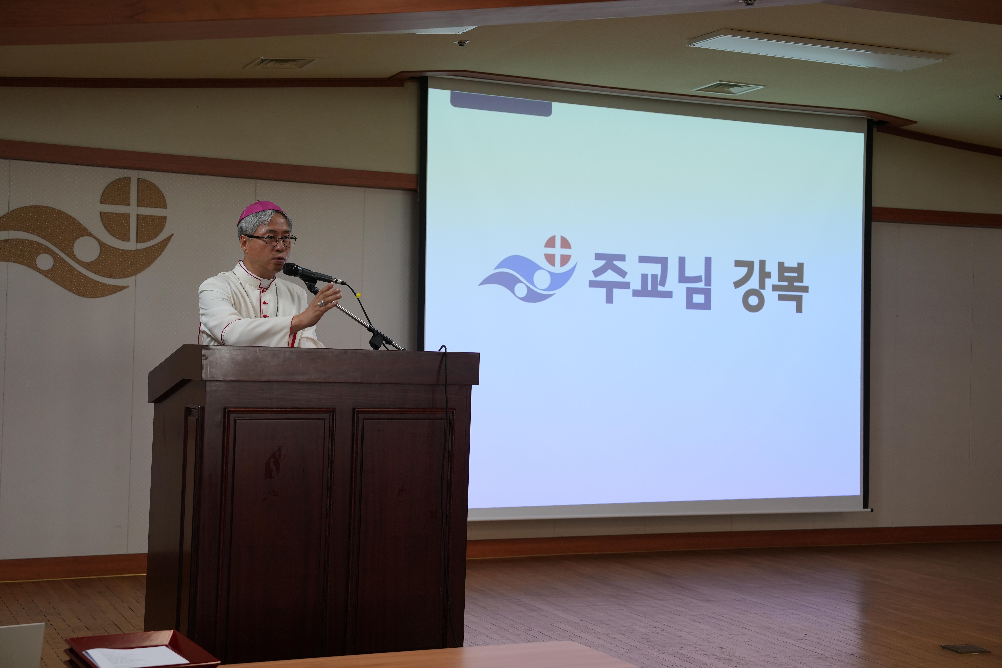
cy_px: 334
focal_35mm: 53
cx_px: 501
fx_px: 1475
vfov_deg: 25.5
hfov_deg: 37.5
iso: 1000
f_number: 4.5
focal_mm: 53
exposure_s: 1/160
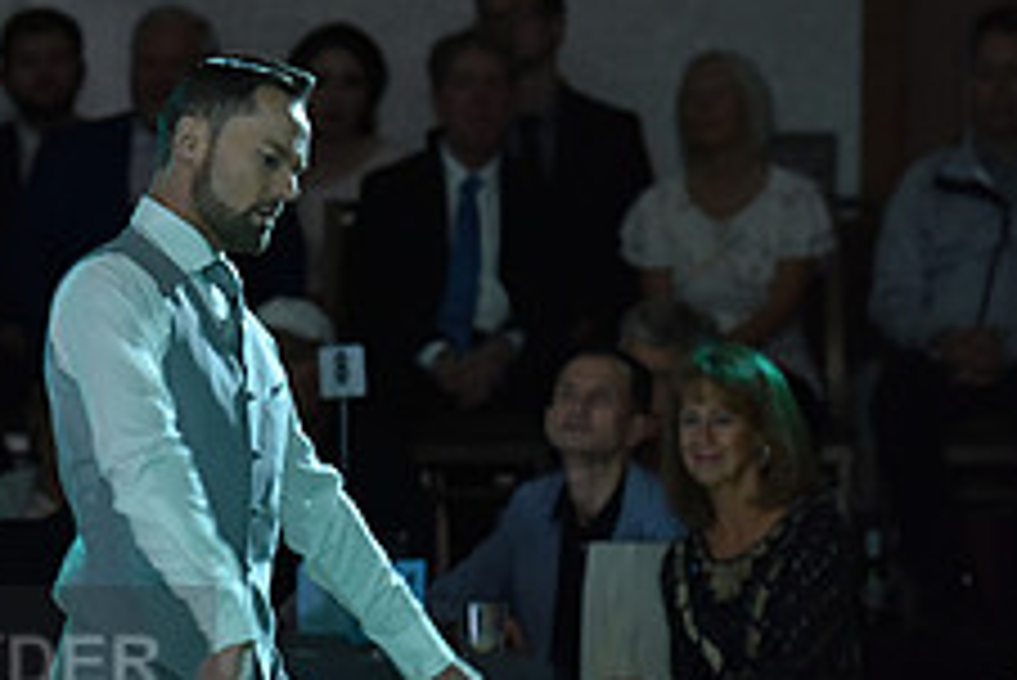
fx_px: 9074
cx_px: -274
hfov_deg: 6.4
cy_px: 705
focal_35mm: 321
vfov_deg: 4.3
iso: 1600
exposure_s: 1/250
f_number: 4
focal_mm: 125
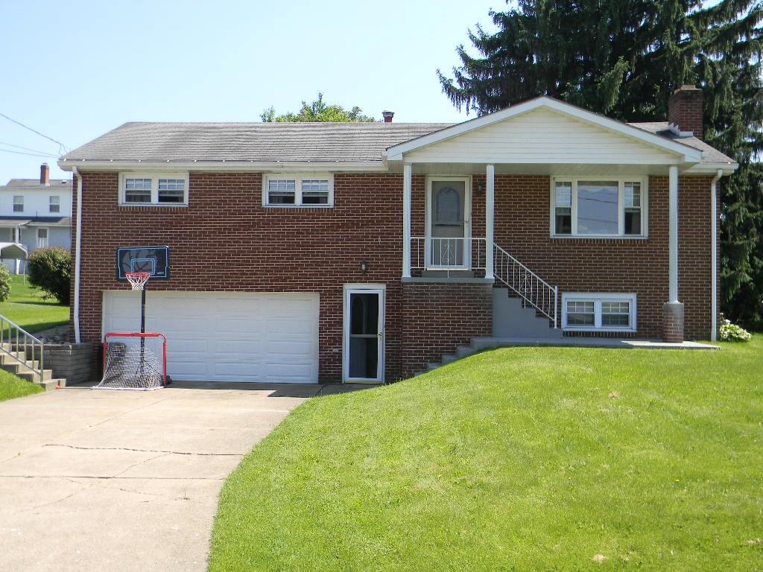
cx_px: 382
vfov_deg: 39.7
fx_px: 794
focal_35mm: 36
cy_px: 286
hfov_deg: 51.4
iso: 80
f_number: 3.7
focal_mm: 6.4
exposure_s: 1/398
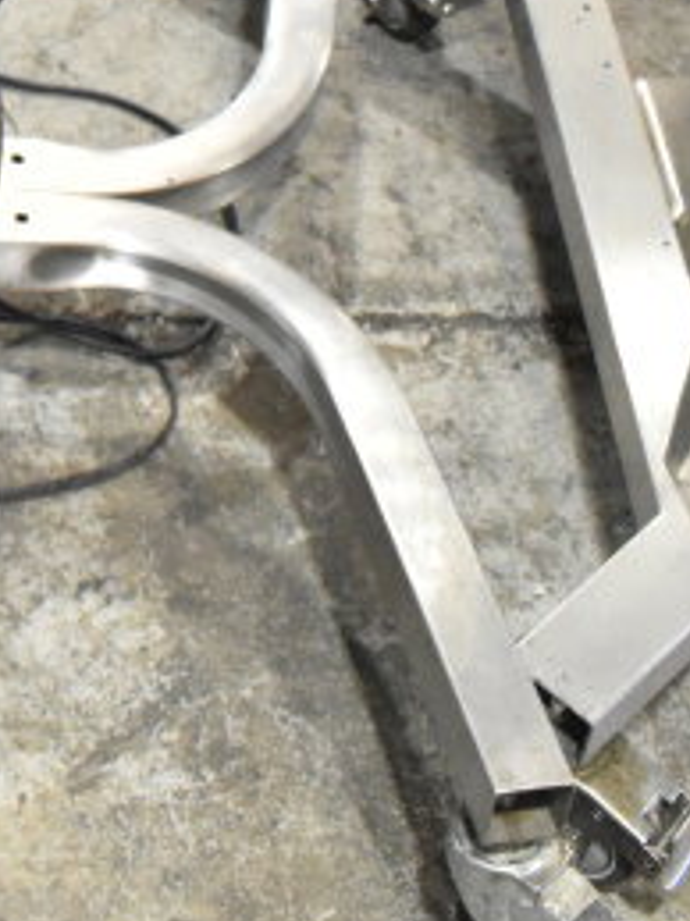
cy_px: -532
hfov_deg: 12.7
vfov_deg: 15.9
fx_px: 2979
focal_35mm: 112
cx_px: -260
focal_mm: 22
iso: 6400
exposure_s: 1/250
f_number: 8
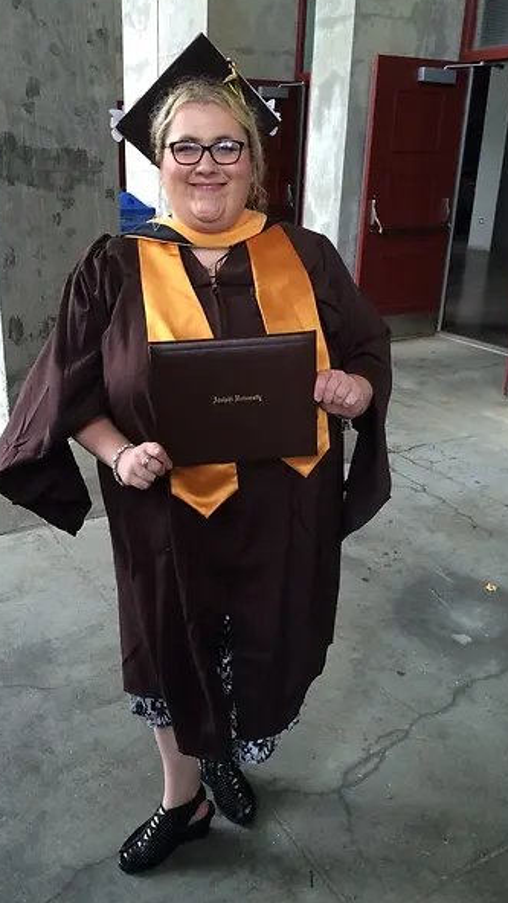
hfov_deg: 36.6
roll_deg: +0.6
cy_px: 448
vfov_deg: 61.0
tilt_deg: -20.7
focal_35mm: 32
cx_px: 211
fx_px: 766
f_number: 2.2
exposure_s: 1/40
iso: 40
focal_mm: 4.15
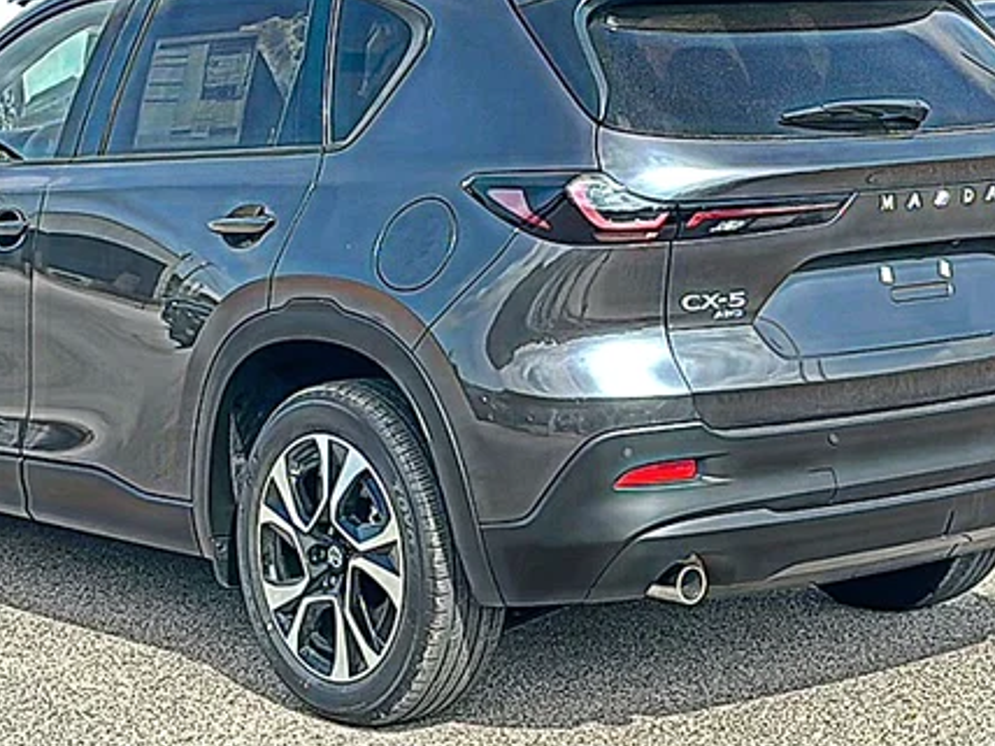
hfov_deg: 27.0
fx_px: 2070
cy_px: 289
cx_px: 428
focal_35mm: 72
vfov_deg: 20.4
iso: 80
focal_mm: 6.86
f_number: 1.78
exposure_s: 1/3378
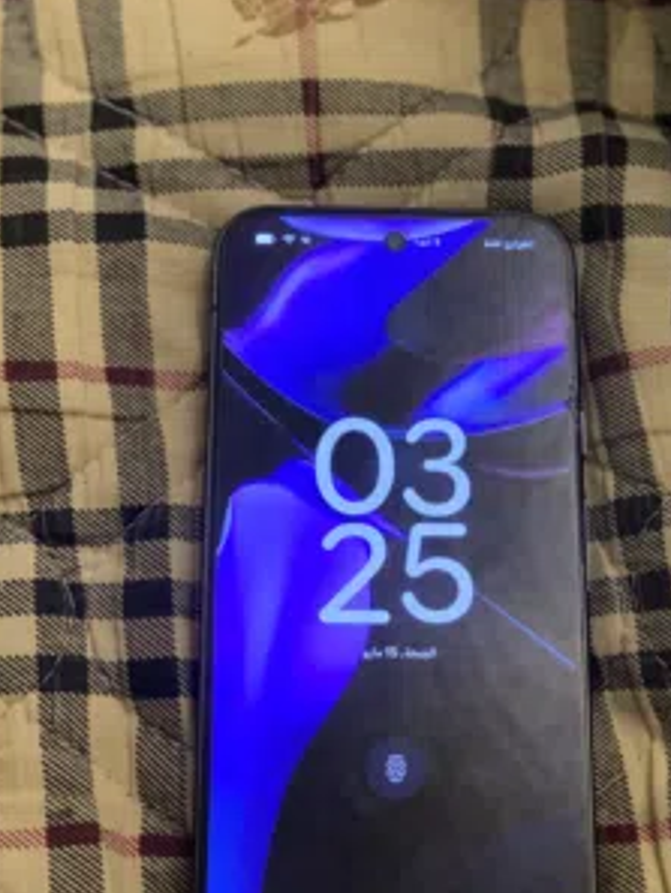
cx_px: 406
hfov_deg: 21.0
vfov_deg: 27.7
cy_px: 496
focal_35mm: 70
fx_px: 1808
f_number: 2
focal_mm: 6
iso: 400
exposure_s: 1/24
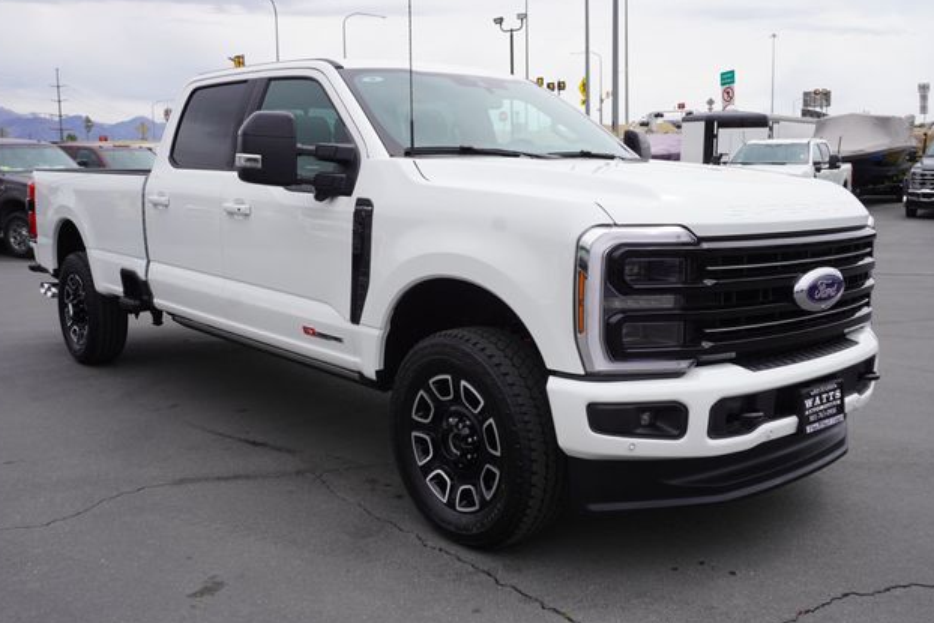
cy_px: 314
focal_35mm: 34
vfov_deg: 38.9
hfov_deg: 55.8
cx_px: 459
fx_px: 882
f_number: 10
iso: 100
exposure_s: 1/160
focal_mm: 22
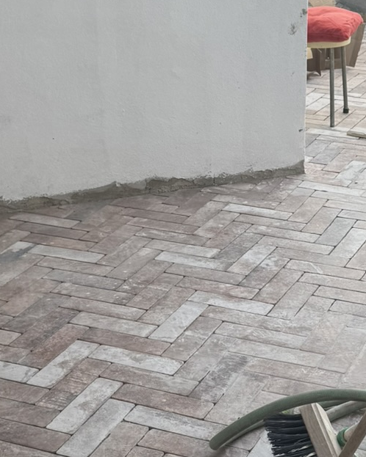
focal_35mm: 77
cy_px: 213
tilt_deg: -21.2
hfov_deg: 19.8
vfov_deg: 24.8
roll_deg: +0.3
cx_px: 240
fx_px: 1043
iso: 80
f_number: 1.78
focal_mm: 6.76
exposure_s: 1/460
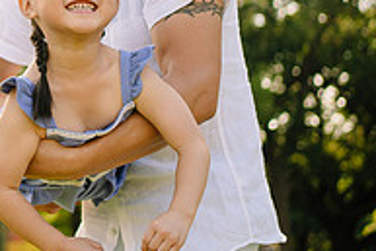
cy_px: -30
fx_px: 1097
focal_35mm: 105
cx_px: -31
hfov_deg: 18.7
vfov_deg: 12.8
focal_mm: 35
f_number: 2.2
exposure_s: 1/1600
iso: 250
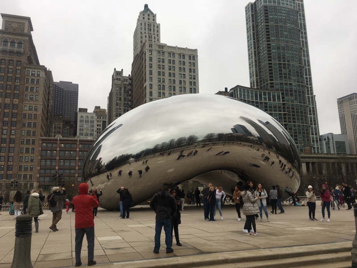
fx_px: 299
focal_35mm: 29
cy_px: 134
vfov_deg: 48.2
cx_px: 178
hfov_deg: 61.7
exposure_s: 1/234
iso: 25
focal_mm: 4.15
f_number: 2.2
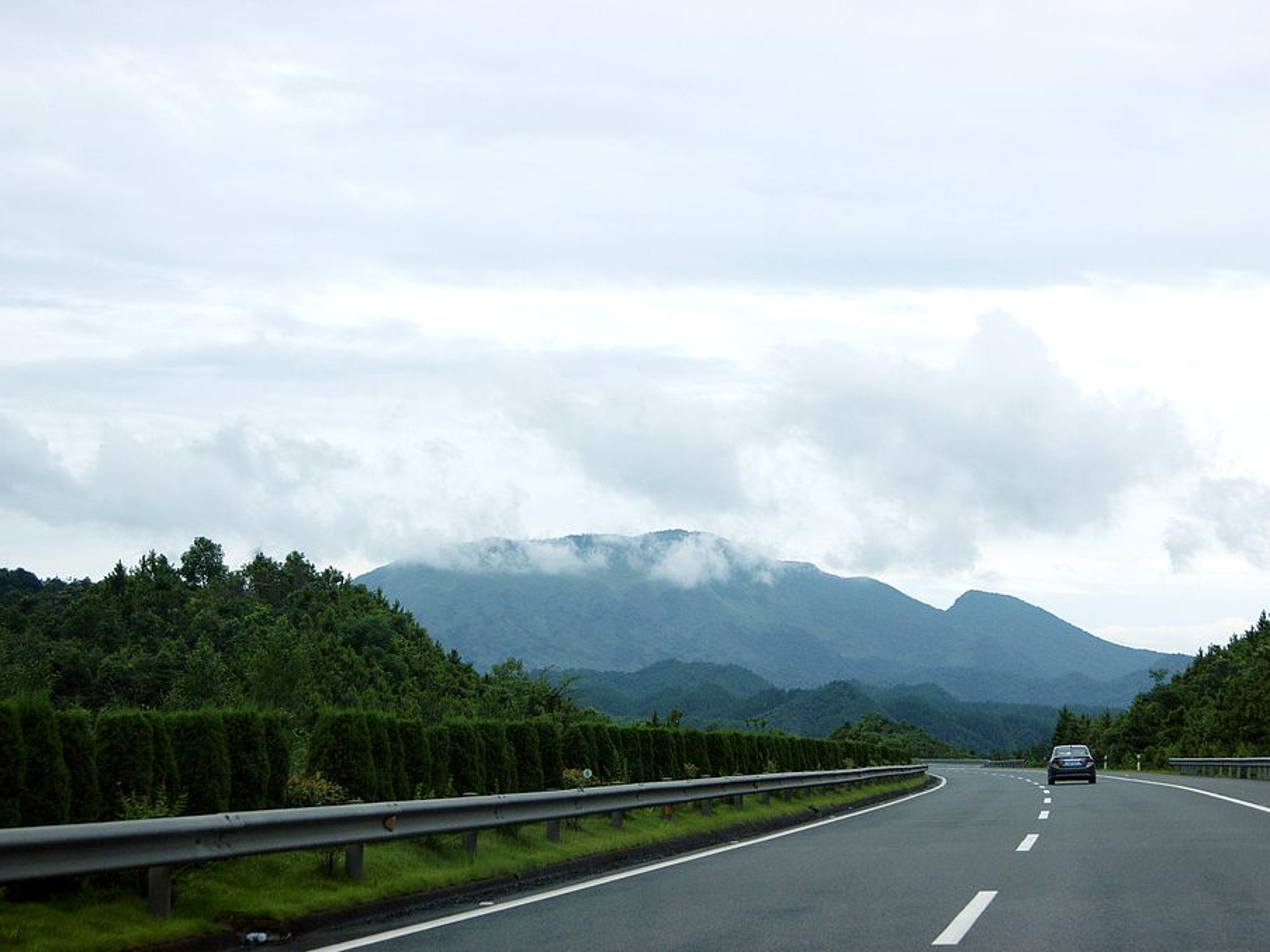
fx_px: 2698
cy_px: 475
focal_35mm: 74
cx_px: 674
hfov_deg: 26.5
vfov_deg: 20.0
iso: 100
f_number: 5.6
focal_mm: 45
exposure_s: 1/1000
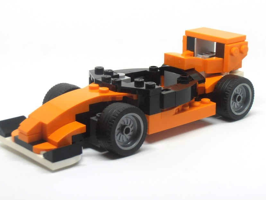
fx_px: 738
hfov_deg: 20.4
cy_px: 104
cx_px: 129
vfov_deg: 15.4
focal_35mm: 96
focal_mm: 15.51
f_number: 5.1
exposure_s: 1/40
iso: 125
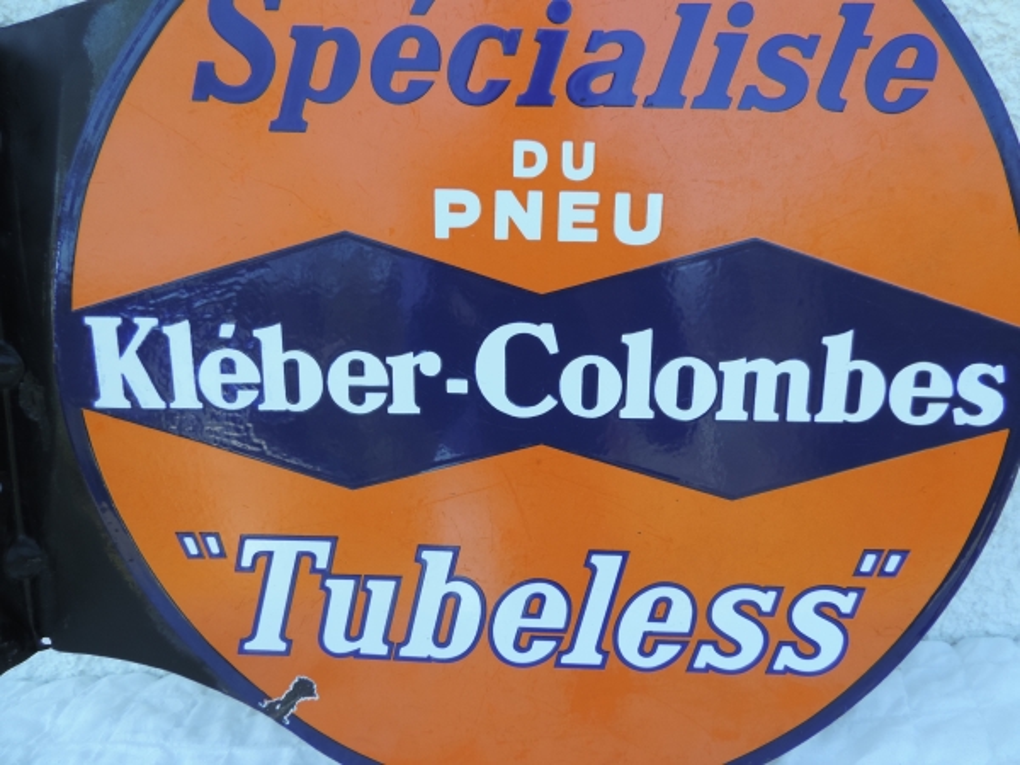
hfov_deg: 71.6
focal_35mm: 24
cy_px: 382
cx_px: 510
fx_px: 707
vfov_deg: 56.8
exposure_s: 1/200
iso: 80
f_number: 3
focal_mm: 4.3
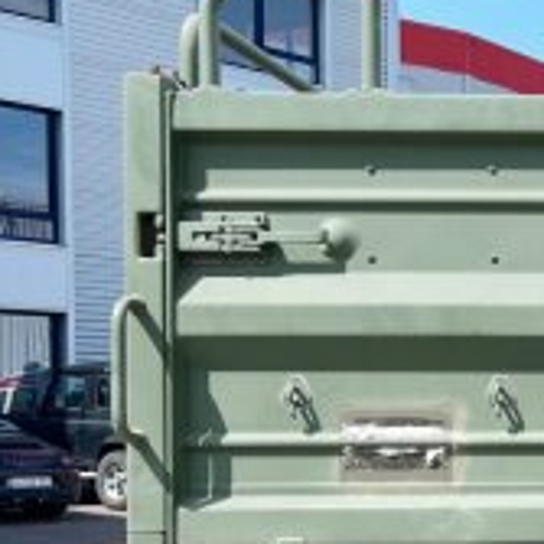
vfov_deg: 19.4
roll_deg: +0.7
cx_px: 935
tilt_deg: -0.9
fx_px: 1565
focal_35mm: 88
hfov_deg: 16.8
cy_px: 472
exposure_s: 1/2353
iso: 50
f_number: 1.5
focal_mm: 5.7
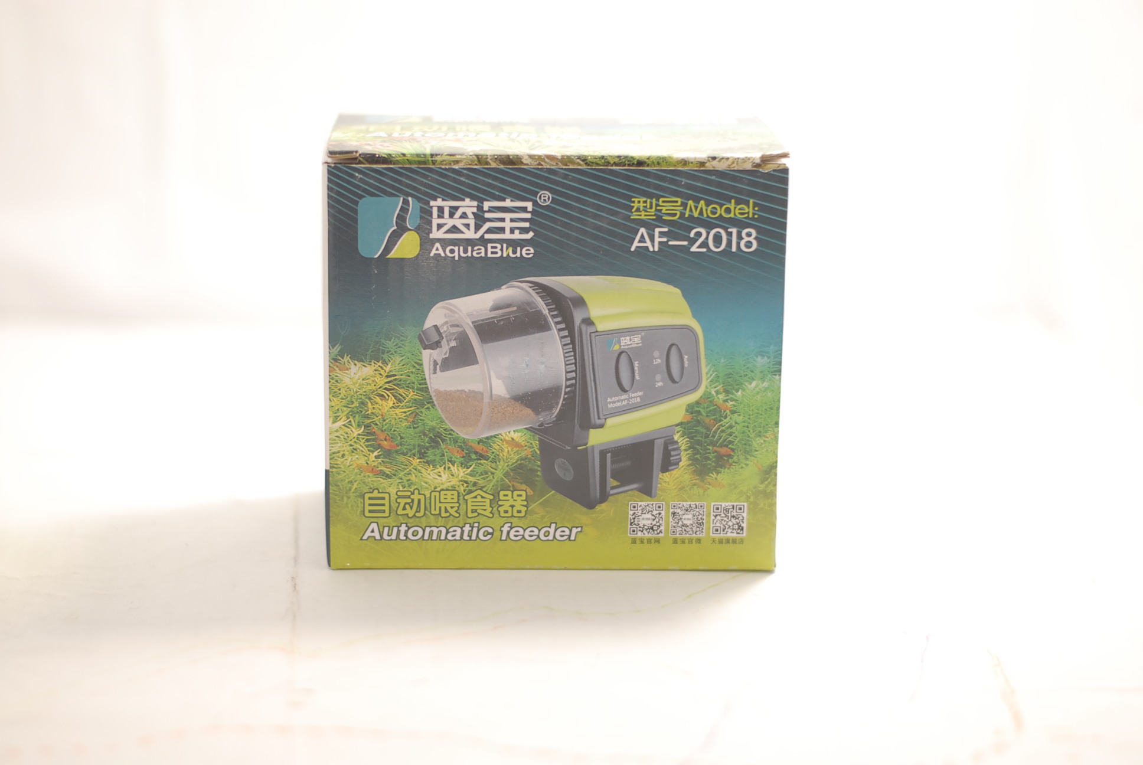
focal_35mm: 75
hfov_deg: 27.0
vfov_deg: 18.2
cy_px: 382
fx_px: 2384
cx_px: 572
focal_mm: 50
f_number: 1.8
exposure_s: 1/100
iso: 100
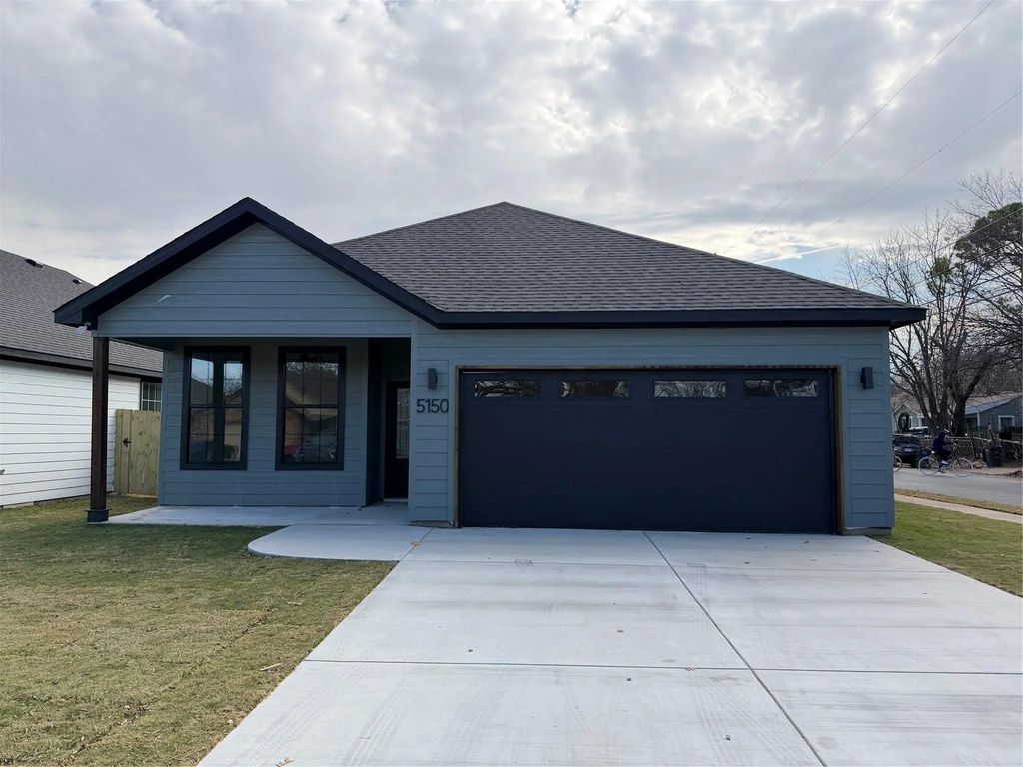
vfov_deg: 56.8
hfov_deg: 71.6
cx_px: 512
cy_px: 384
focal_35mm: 24
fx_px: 709
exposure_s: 1/3021
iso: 100
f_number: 1.78
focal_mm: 6.76
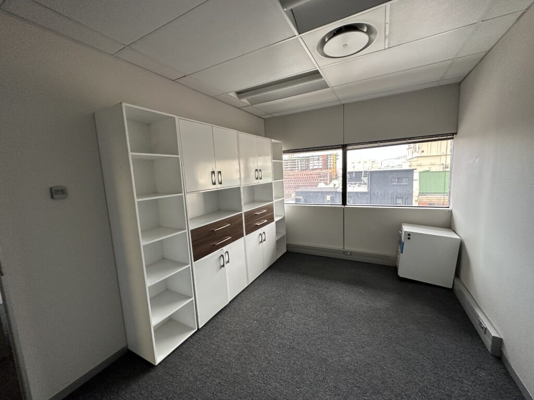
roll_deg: +4.2
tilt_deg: -5.6
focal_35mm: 14
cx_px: 267
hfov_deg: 102.1
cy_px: 200
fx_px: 216
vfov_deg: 85.7
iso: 200
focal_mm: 2.22
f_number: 2.2
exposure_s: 1/100
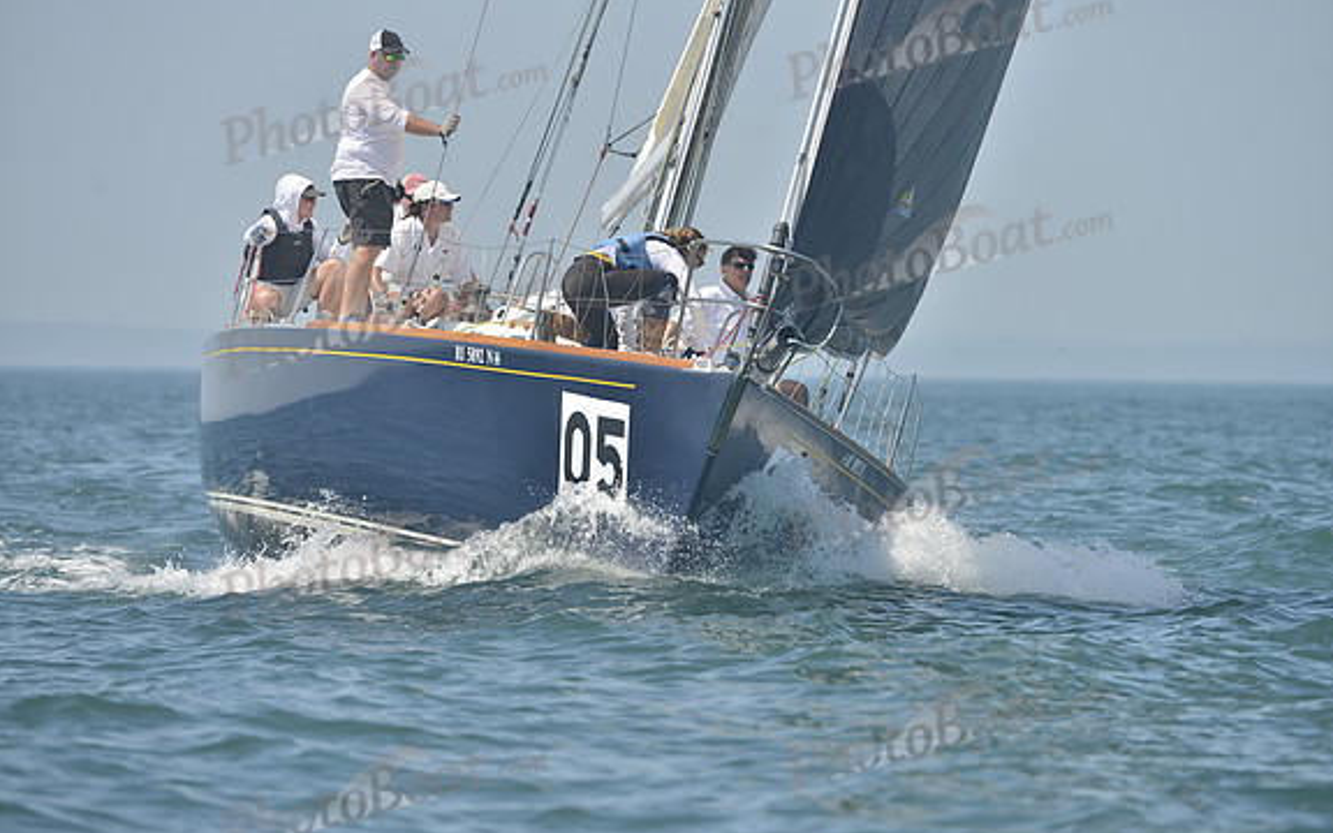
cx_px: 669
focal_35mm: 226
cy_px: 406
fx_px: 8210
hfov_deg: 9.3
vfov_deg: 5.8
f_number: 6.3
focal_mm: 220
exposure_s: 1/1000
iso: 280
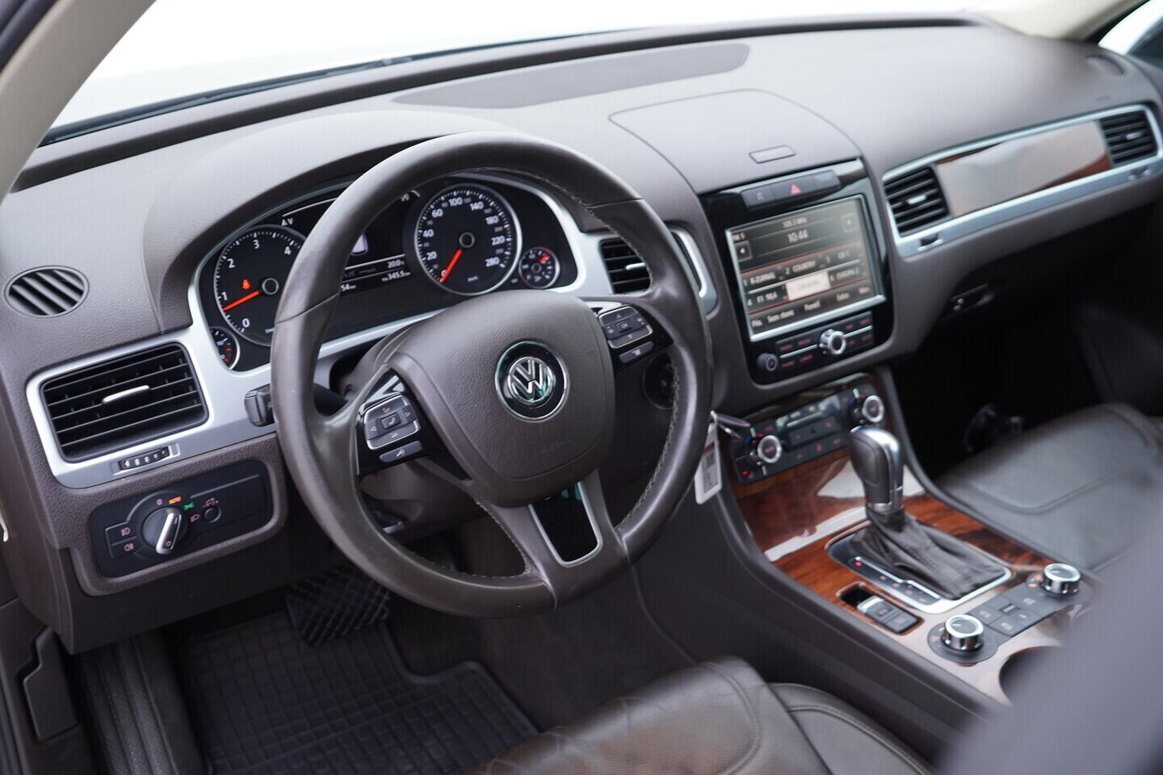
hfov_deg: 53.1
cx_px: 582
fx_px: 1163
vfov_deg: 36.9
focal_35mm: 36
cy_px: 388
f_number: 2.8
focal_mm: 24
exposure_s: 1/40
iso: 200
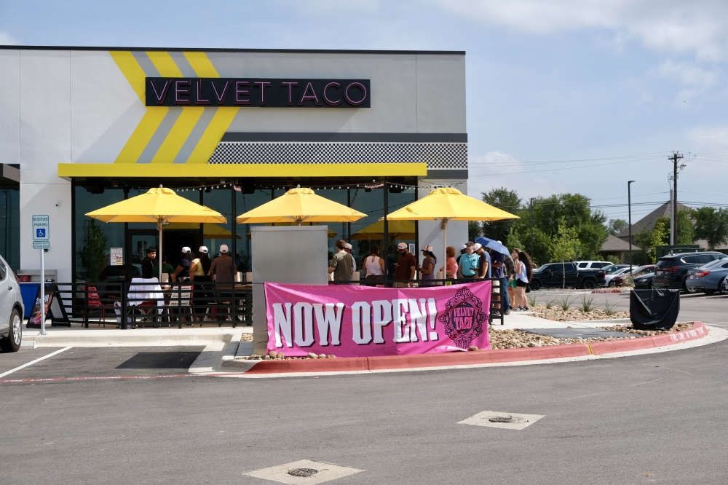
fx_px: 950
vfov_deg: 28.6
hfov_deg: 41.9
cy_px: 242
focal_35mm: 47
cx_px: 364
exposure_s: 1/800
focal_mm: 31.5
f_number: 5.6
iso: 160
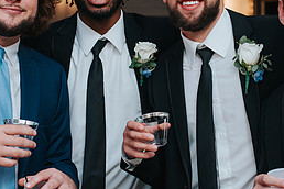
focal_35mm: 115
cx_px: 148
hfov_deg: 17.8
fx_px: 907
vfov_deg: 11.9
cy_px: 73
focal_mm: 50
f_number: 3.5
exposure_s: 1/125
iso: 1000
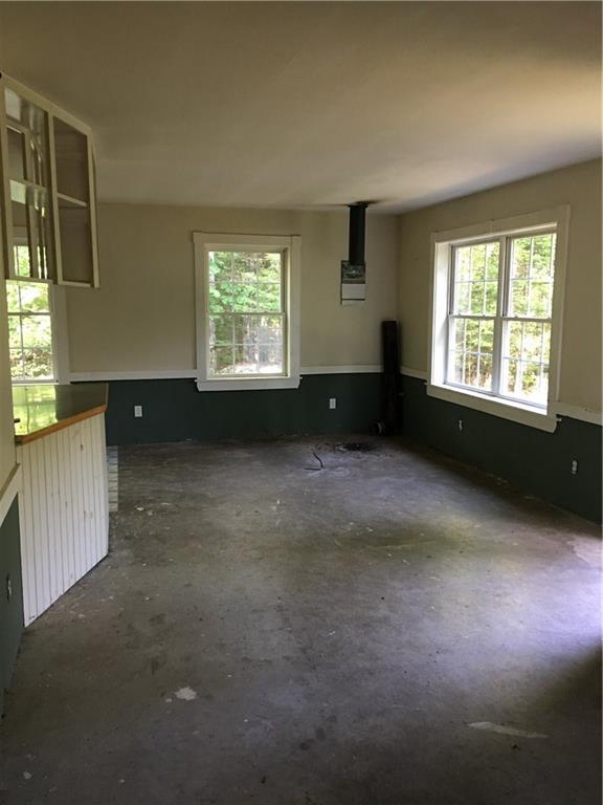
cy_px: 402
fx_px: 674
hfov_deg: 48.2
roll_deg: +0.0
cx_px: 302
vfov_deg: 61.7
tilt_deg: -8.5
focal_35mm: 29
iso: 80
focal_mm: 4.15
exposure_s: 1/15
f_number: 2.2
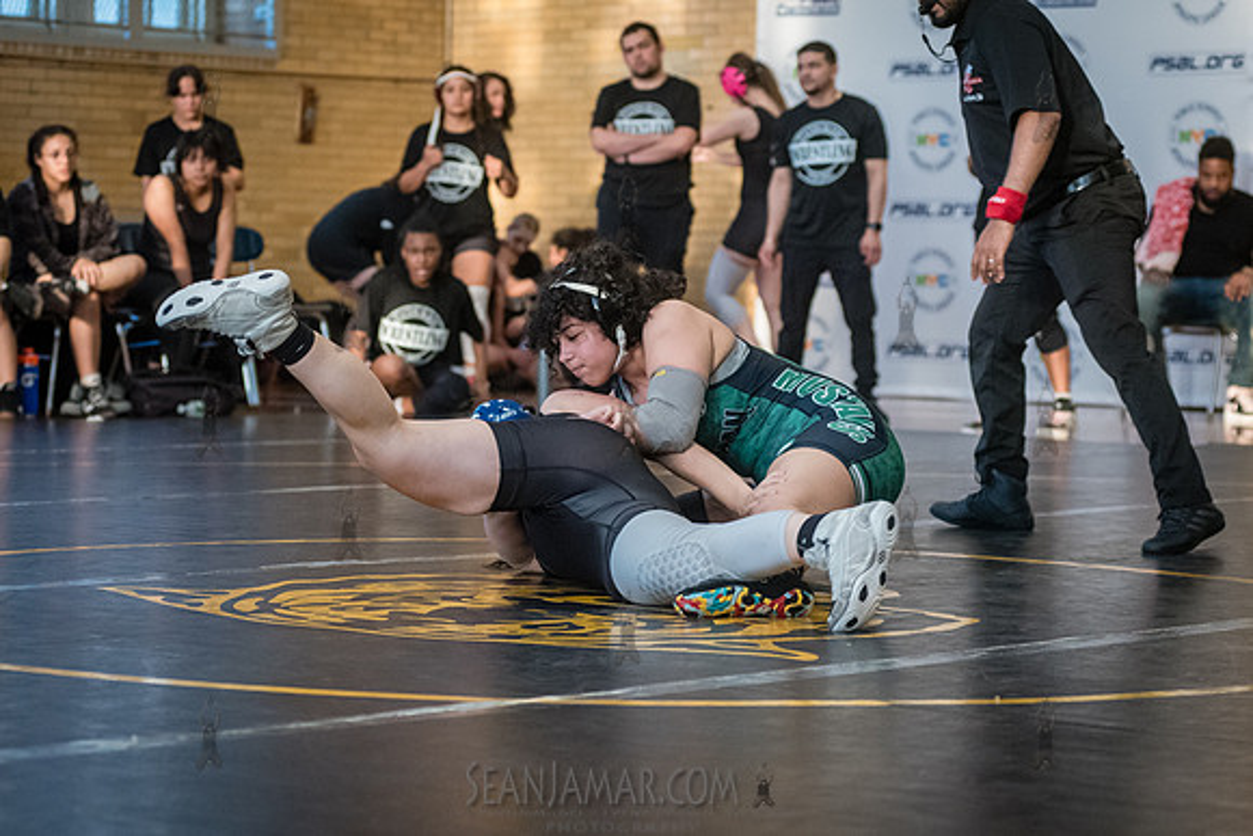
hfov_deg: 19.9
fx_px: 3572
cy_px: 486
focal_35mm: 103
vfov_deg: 13.3
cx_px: 587
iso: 5000
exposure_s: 1/400
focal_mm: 80
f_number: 3.5
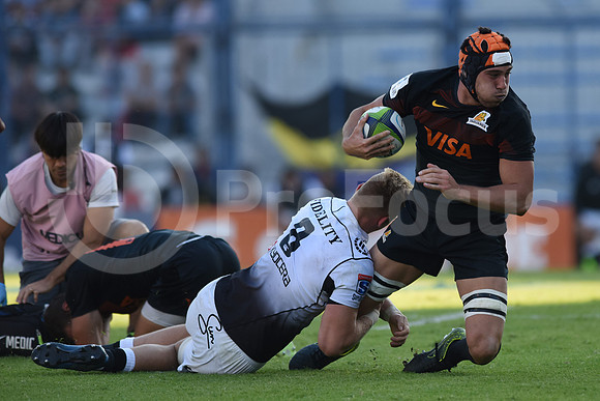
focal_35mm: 420
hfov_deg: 4.9
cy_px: 200
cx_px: 300
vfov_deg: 3.3
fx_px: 7001
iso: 640
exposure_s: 1/1000
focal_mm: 420
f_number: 4
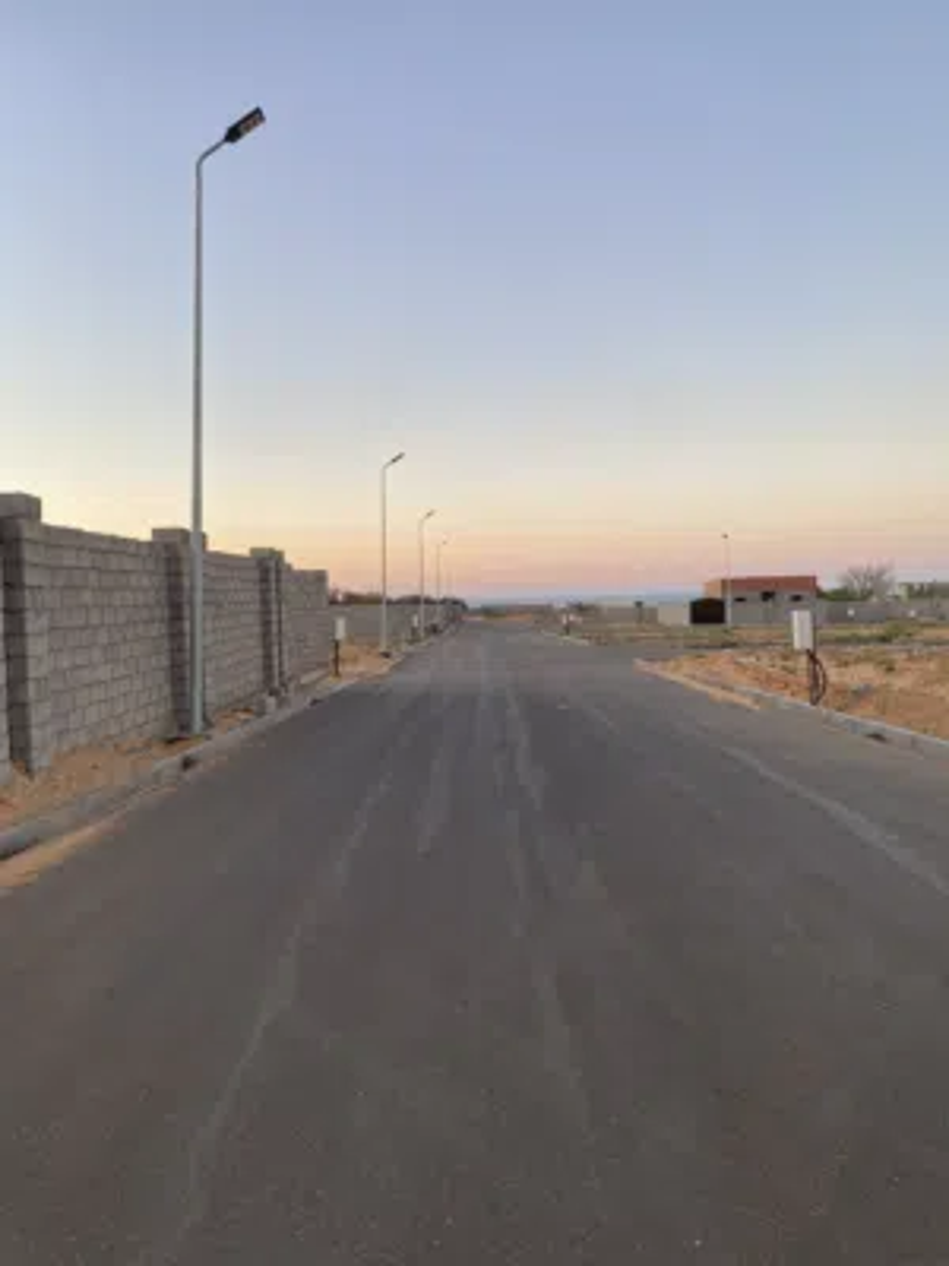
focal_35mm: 26
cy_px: 633
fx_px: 950
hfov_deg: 53.1
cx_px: 474
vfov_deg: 67.3
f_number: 1.8
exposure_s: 1/121
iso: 40
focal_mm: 4.25
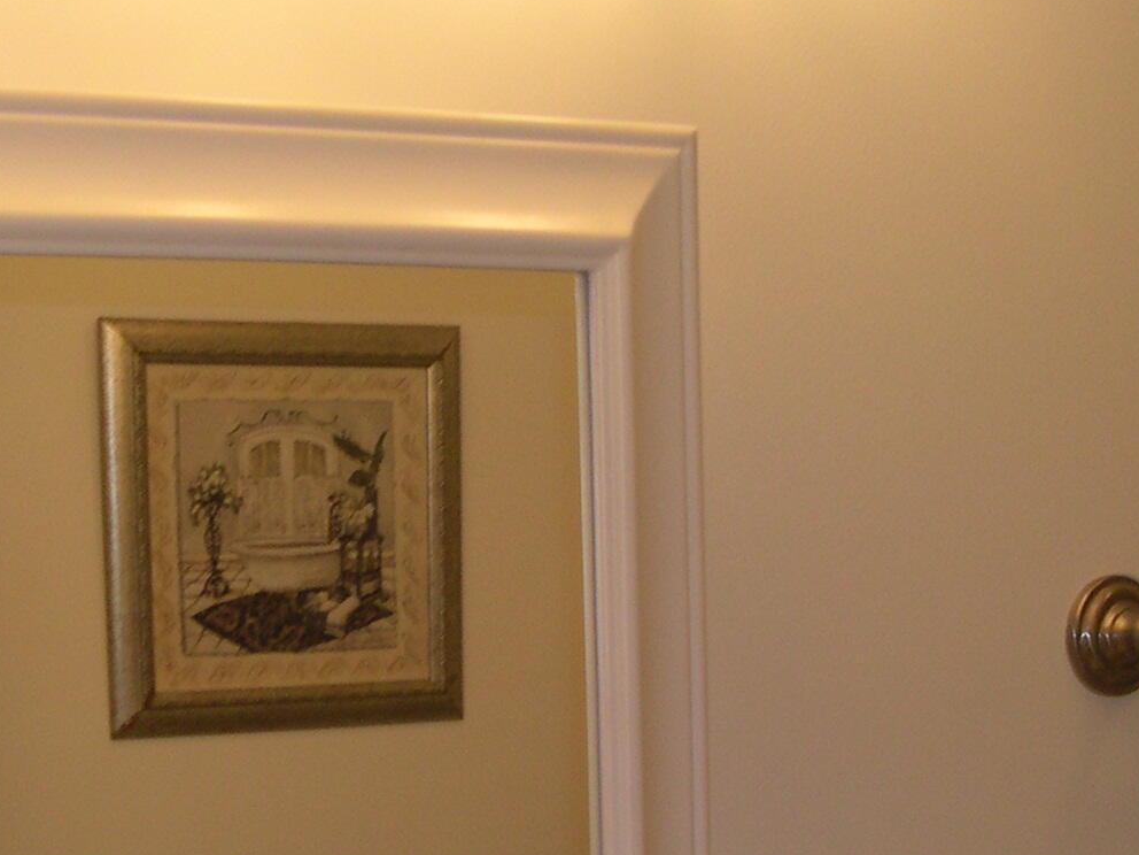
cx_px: 396
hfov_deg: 22.4
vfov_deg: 17.0
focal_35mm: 87
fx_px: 2863
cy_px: 502
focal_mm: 8
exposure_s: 1/51
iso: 100
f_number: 2.8
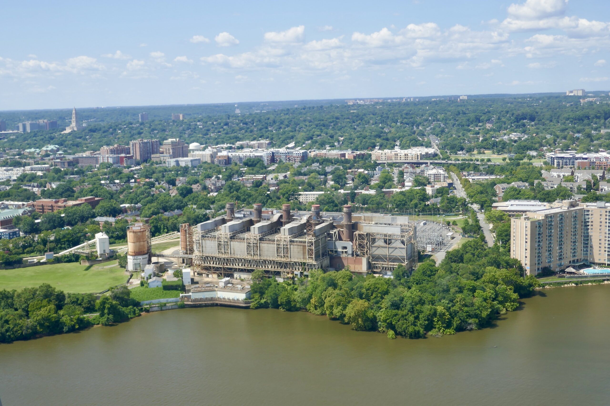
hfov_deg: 48.5
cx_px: 305
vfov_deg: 33.4
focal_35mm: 40
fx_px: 678
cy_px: 203
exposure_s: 1/1000
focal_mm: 14.5
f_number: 3.7
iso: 125
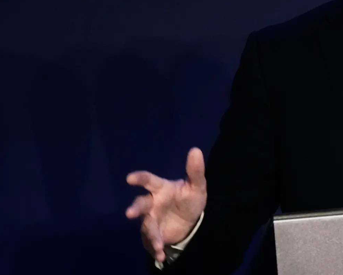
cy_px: 93
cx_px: 430
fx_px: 10955
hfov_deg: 1.8
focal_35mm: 1079
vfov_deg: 1.4
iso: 6400
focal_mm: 297
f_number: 5.6
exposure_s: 1/250
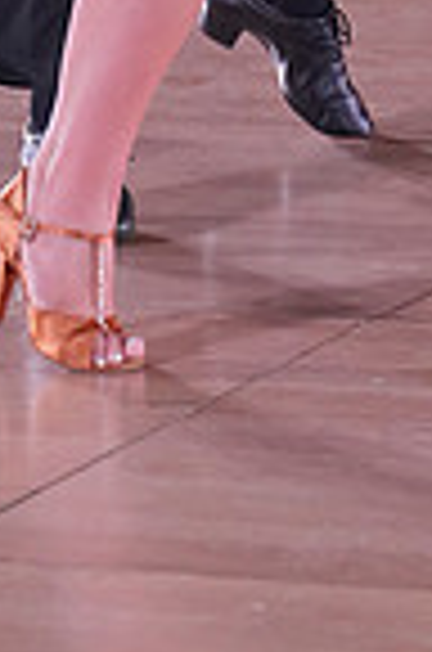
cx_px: 367
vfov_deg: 6.4
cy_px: -589
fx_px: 5733
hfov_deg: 4.3
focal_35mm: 317
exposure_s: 1/400
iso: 2000
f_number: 4
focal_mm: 79
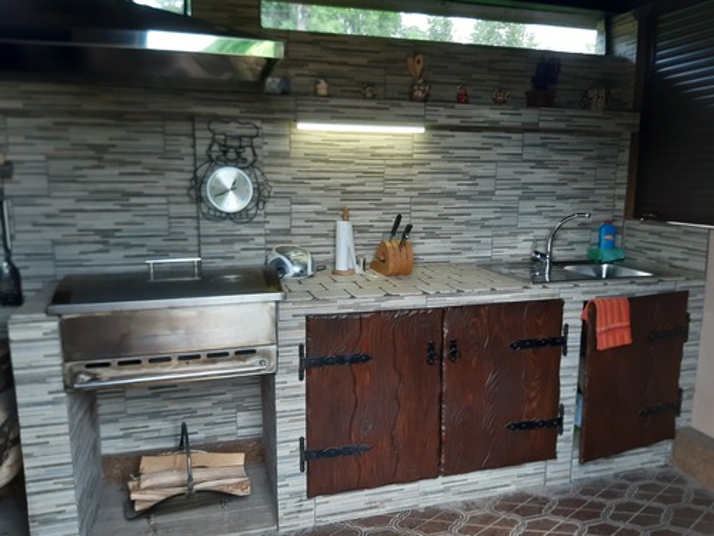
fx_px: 536
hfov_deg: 67.3
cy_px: 268
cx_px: 357
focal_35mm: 26
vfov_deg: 53.1
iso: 64
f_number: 1.7
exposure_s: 1/50
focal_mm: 3.92
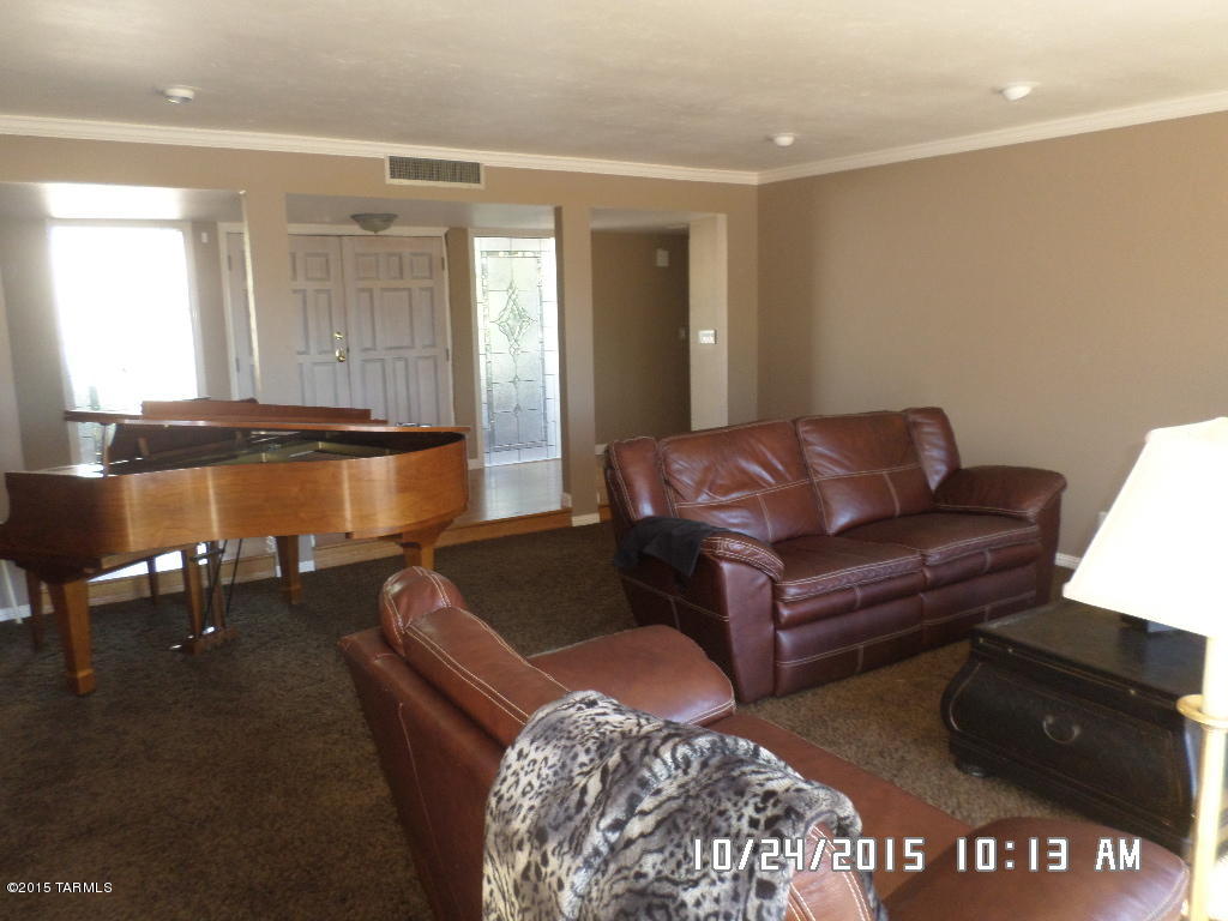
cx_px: 614
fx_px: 887
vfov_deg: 54.9
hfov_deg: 69.4
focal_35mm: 25
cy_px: 460
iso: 160
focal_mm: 4.5
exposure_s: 1/30
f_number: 2.5
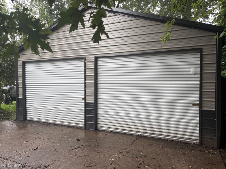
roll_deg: +1.2
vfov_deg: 53.1
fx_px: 170
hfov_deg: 67.3
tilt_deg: -1.2
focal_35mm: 26
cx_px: 113
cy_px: 84
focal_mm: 5.96
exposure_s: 1/144
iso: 32
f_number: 1.6
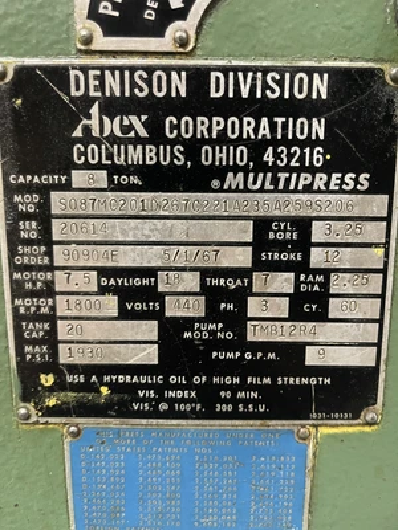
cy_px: 265
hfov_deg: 54.9
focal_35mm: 25
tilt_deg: -9.4
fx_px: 383
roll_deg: -0.4
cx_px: 199
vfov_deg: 69.4
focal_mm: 5.1
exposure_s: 1/30
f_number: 1.6
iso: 640
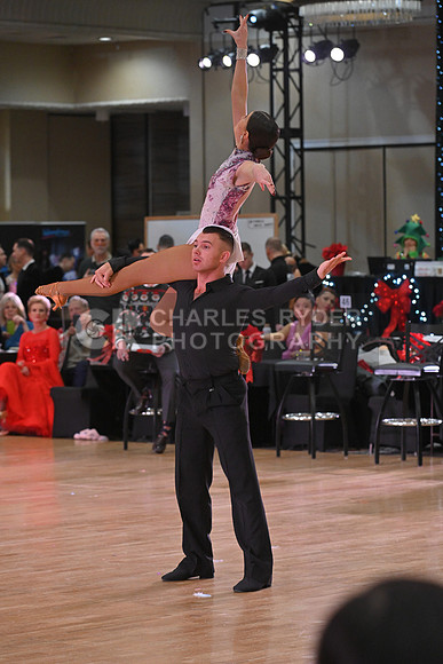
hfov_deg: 9.5
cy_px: 332
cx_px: 222
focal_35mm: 145
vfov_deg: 14.2
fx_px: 2675
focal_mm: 145
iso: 3200
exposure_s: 1/400
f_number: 5.6
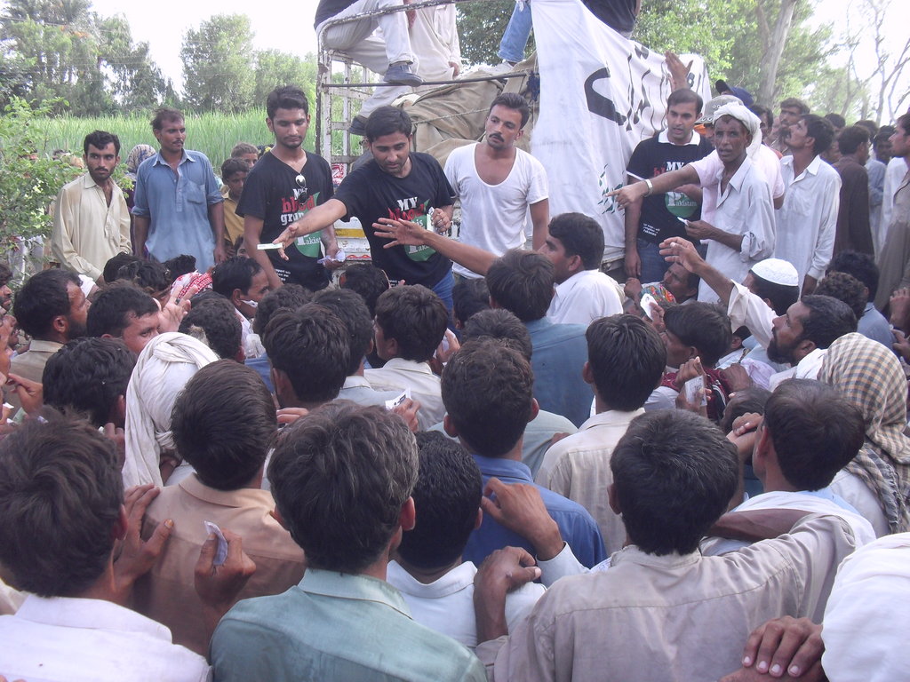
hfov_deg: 52.6
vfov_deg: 40.7
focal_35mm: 35
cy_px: 341
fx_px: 920
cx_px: 455
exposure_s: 1/180
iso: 100
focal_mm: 6.3
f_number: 3.2
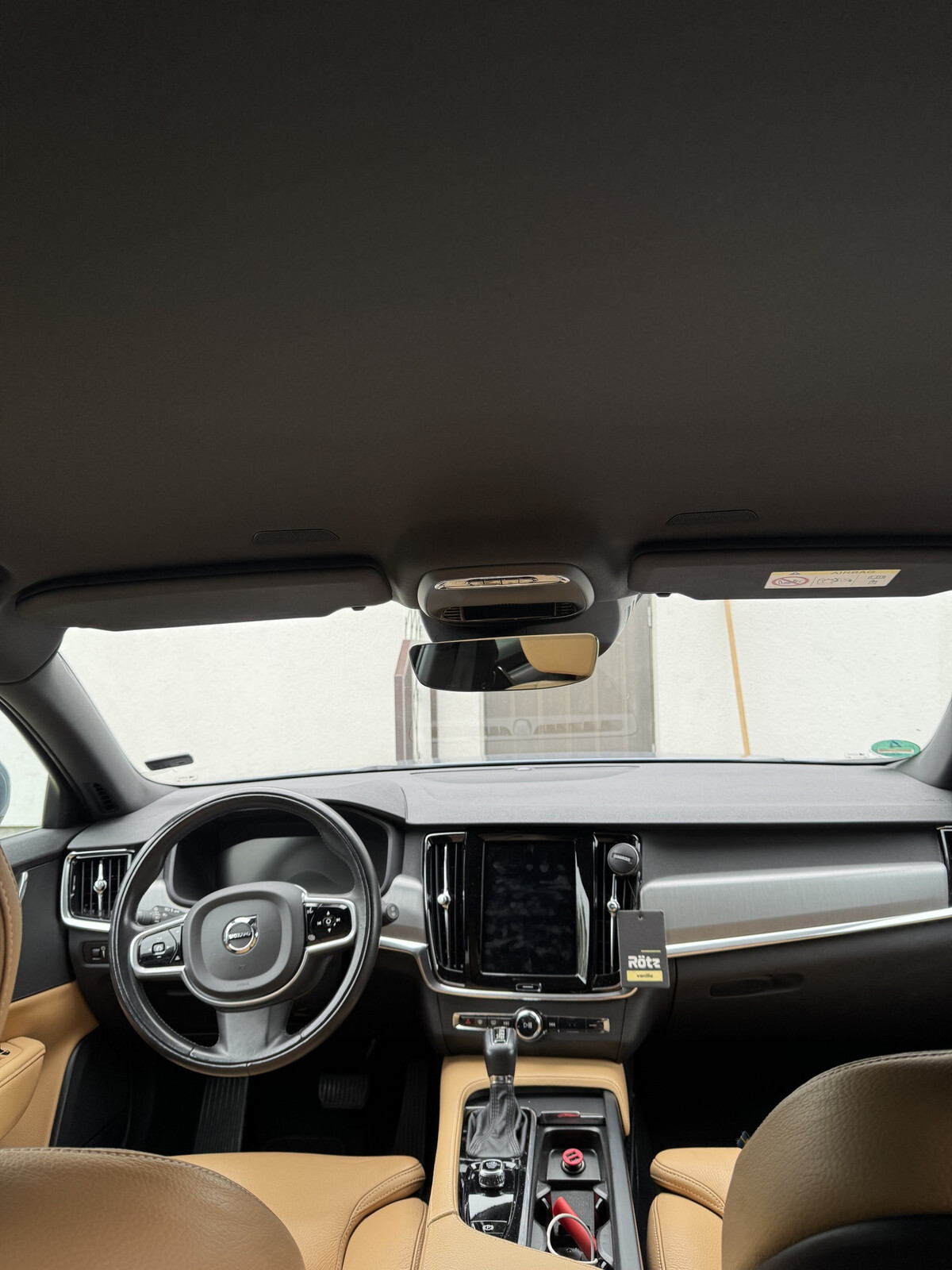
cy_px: 635
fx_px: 880
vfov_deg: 71.6
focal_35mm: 24
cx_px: 476
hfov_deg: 56.8
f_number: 1.78
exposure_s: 1/131
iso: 64
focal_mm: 6.76
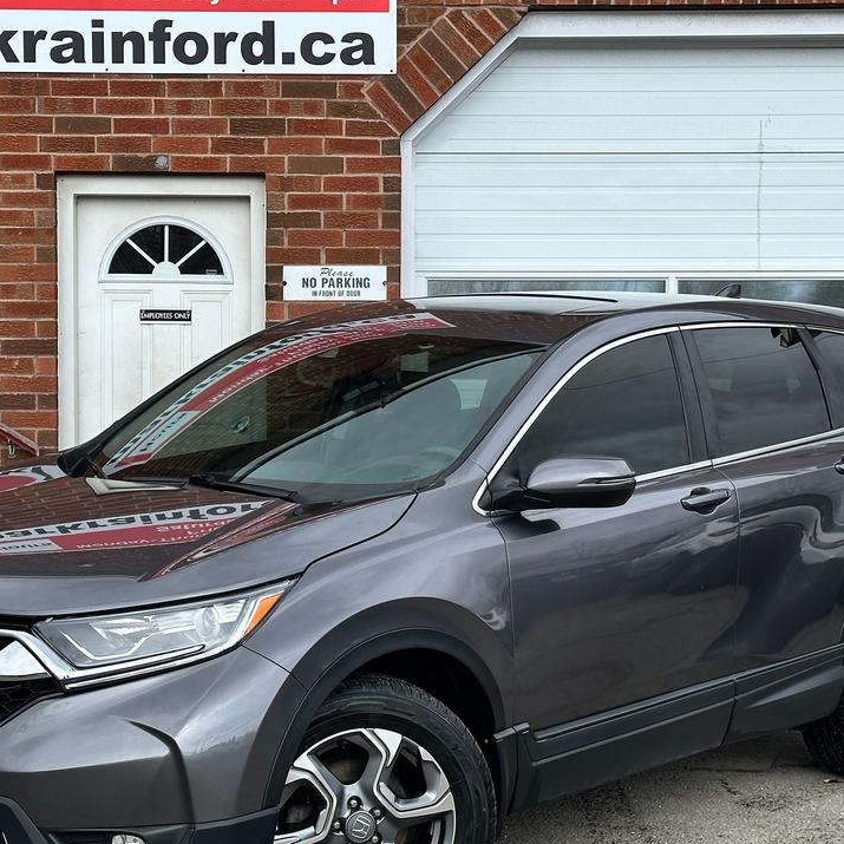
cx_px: 388
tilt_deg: -3.1
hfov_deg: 22.8
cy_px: 432
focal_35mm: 76
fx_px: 2096
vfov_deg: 22.8
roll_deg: +0.3
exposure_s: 1/2304
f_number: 1.78
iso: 64
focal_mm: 6.86
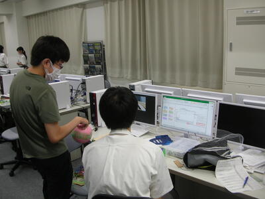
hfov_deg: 52.6
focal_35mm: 35
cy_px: 100
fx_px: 268
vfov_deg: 40.7
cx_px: 132
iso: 50
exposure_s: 1/19.1
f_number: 2.8
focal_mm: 5.8
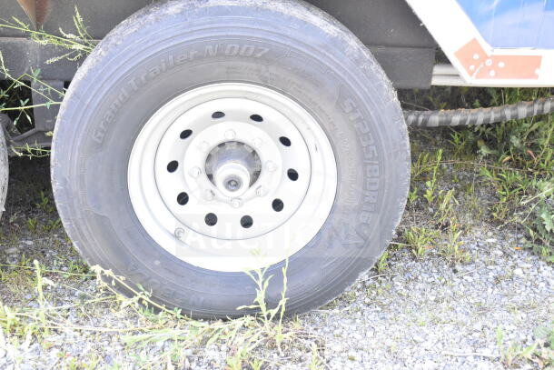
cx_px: 277
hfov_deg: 42.3
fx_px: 716
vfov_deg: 29.0
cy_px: 185
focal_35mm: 46
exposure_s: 1/125
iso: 1600
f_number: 7.1
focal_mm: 31
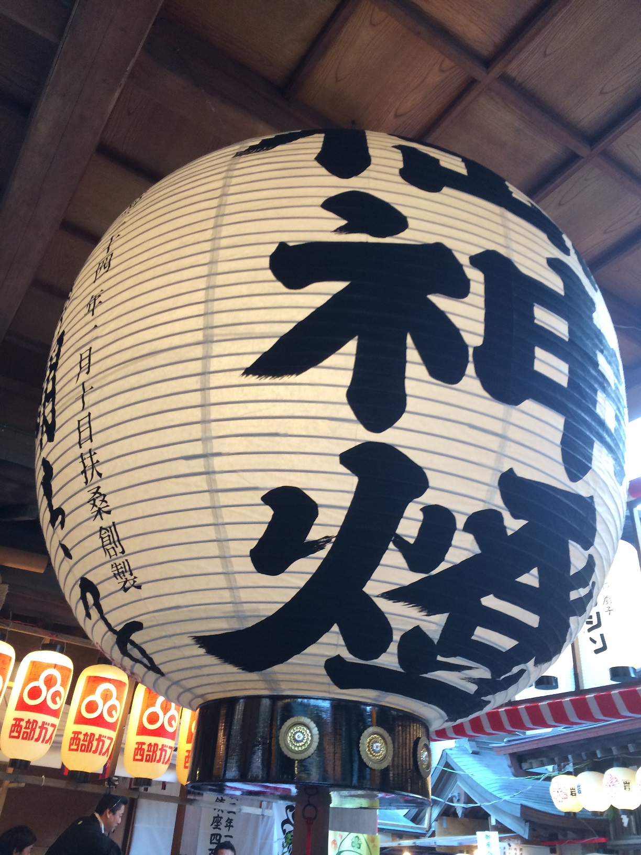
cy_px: 428
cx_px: 320
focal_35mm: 30
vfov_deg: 60.0
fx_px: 741
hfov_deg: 46.8
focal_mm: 4.12
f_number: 2.2
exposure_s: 1/30
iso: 125
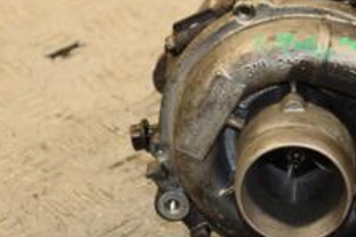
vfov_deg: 7.1
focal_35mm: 194
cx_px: 281
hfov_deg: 10.6
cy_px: 72
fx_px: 1916
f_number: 4.8
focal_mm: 48
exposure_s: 1/160
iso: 800
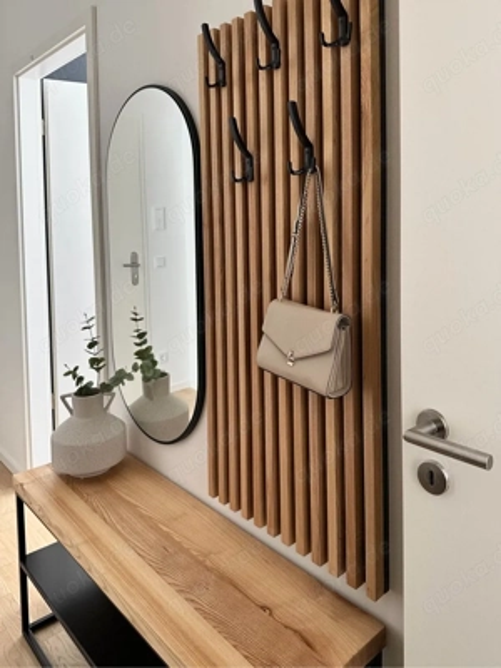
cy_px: 334
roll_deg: +0.7
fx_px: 463
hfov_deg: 56.8
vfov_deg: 71.6
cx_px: 250
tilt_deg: -11.8
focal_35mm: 24
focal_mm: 6.86
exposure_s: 1/81
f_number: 1.78
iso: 250
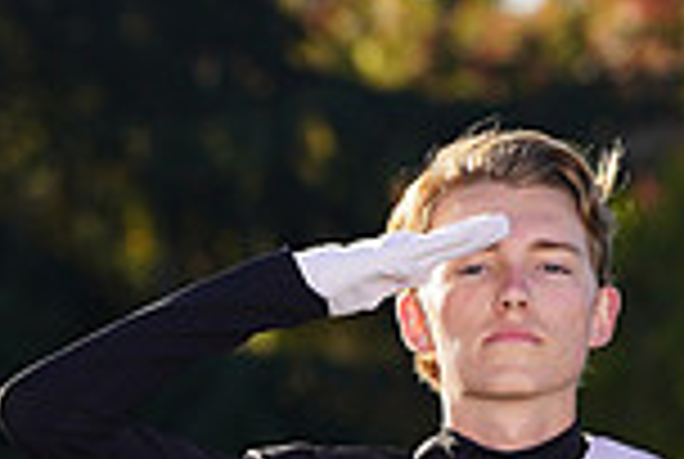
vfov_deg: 1.8
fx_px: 14925
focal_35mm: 784
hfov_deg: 2.6
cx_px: 495
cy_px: 596
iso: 100
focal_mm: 206
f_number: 7.1
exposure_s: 1/250
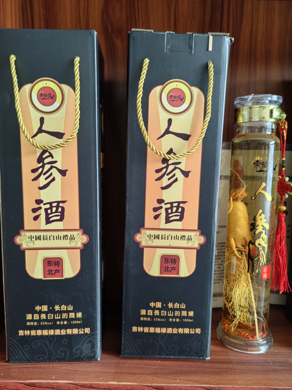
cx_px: 146
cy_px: 195
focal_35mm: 27
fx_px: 304
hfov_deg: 51.3
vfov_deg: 65.3
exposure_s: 1/33.3
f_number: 1.9
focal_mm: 5.52
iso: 100
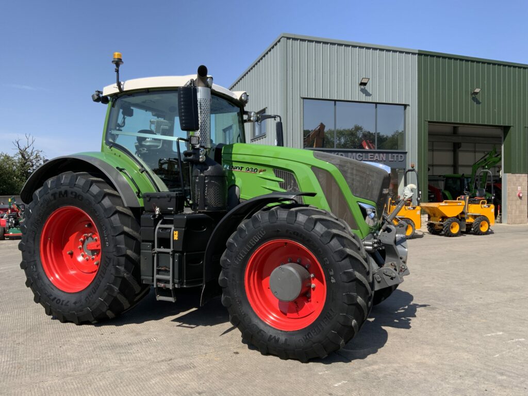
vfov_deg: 48.2
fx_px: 442
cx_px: 264
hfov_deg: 61.7
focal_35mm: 29
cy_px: 198
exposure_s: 1/1195
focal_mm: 3
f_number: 1.8
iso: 16
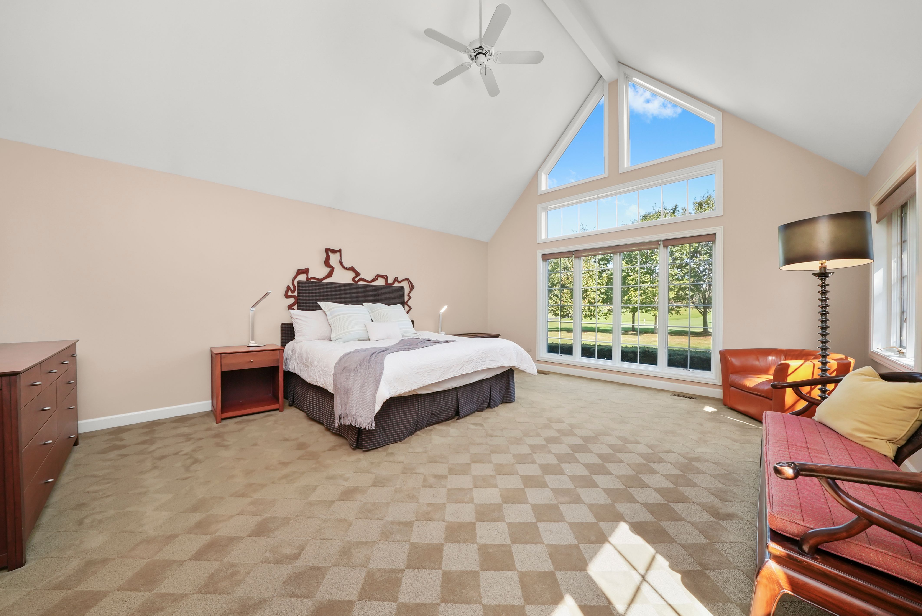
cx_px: 461
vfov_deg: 90.1
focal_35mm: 12
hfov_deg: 112.6
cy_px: 308
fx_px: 307
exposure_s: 1/13
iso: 1600
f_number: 13
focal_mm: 12
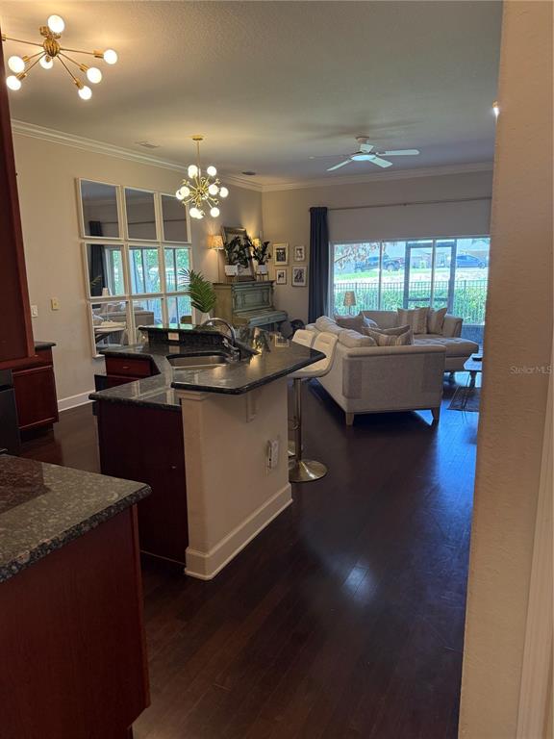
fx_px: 512
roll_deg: +0.9
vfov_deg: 71.6
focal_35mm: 24
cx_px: 277
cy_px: 370
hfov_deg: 56.8
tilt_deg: -10.5
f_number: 1.78
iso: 320
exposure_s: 1/120
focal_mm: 6.76
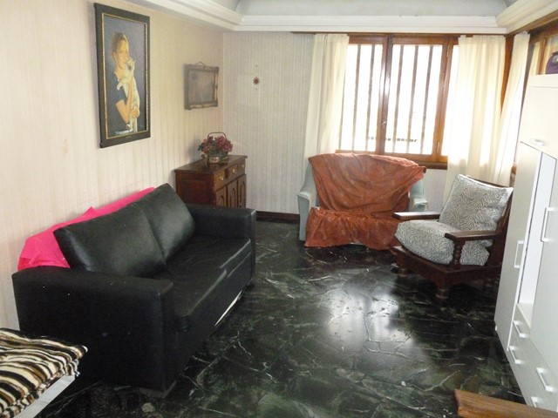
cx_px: 279
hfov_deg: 63.4
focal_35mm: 28
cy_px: 209
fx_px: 451
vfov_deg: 49.7
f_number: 3.3
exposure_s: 1/60
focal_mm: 5
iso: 1000
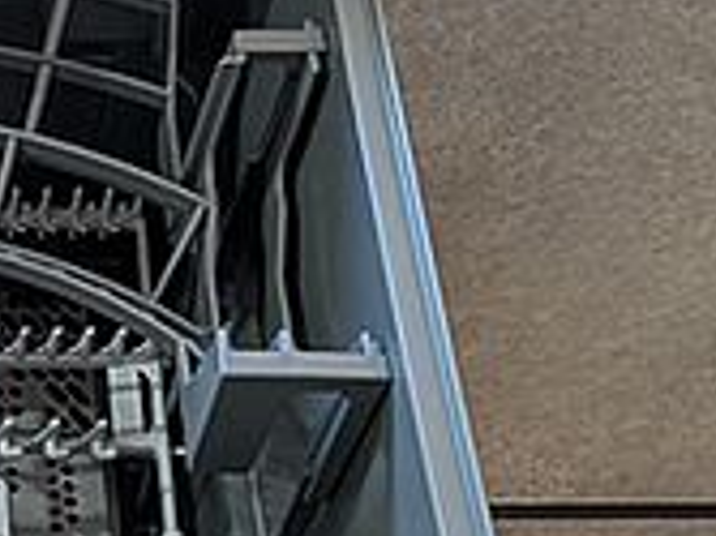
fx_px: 1840
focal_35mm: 89
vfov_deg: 16.3
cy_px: 530
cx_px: -150
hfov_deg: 20.5
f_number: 1.7
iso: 103
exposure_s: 1/24
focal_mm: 4.53
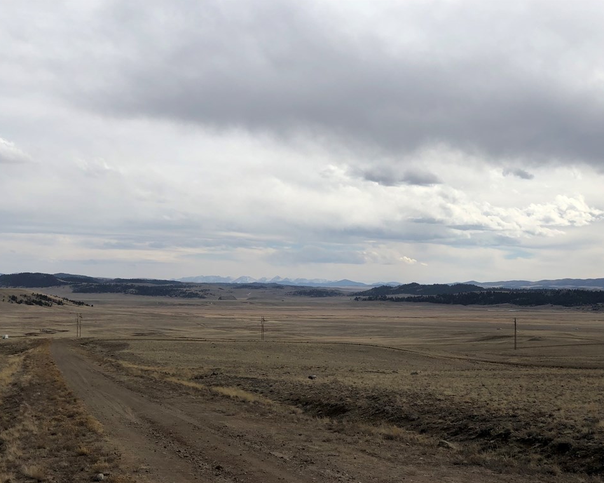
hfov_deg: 31.5
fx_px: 1073
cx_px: 297
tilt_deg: +0.5
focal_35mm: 60
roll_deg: -1.1
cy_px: 243
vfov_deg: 25.4
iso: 20
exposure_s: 1/1845
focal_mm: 6.6
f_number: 2.8
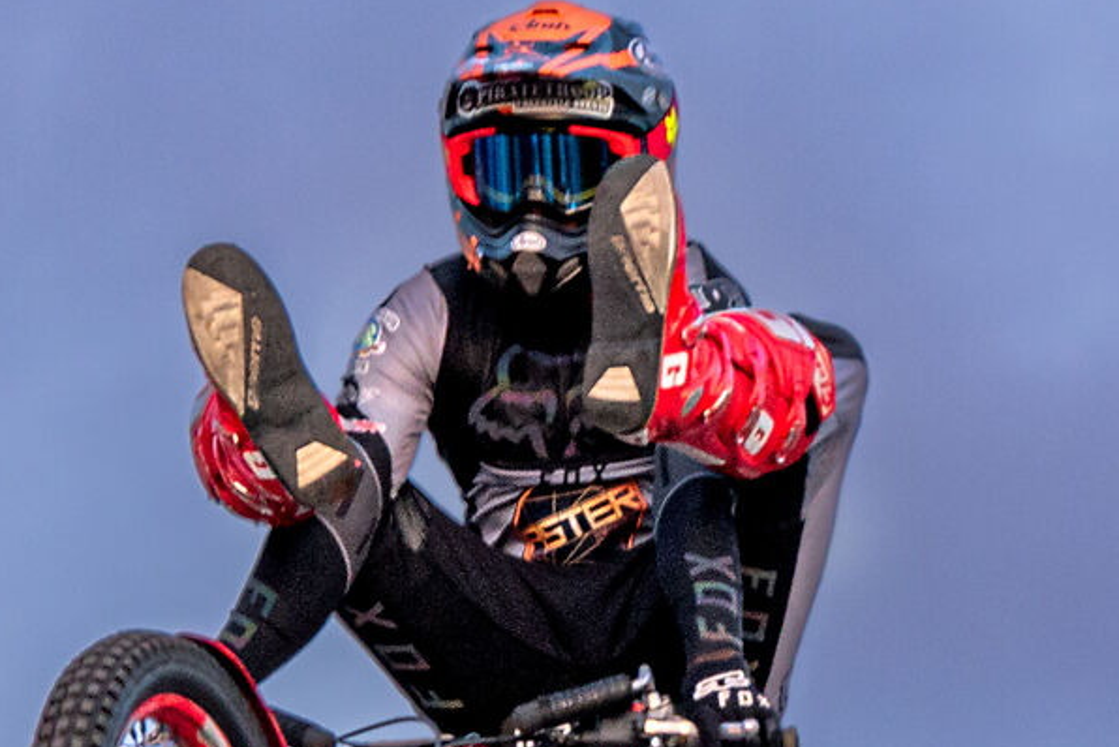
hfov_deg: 3.4
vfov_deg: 2.3
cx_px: -246
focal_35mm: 604
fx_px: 18783
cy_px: 1105
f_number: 4
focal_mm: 150
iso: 500
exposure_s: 1/1000
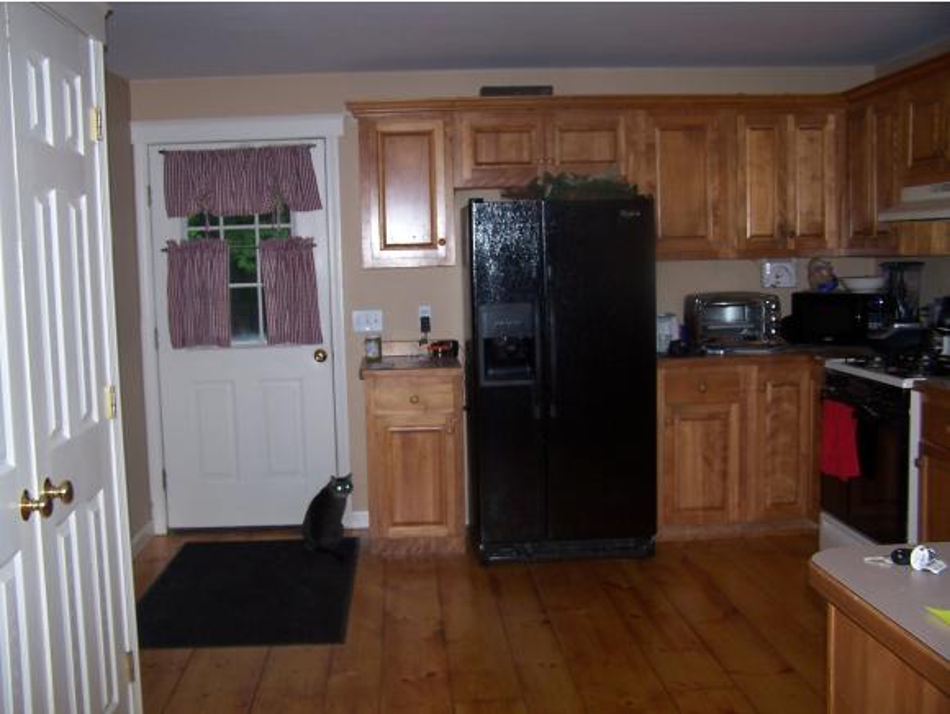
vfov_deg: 37.8
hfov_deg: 48.9
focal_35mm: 38
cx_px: 475
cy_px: 357
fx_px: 1044
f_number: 2.8
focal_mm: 6.3
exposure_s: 1/60
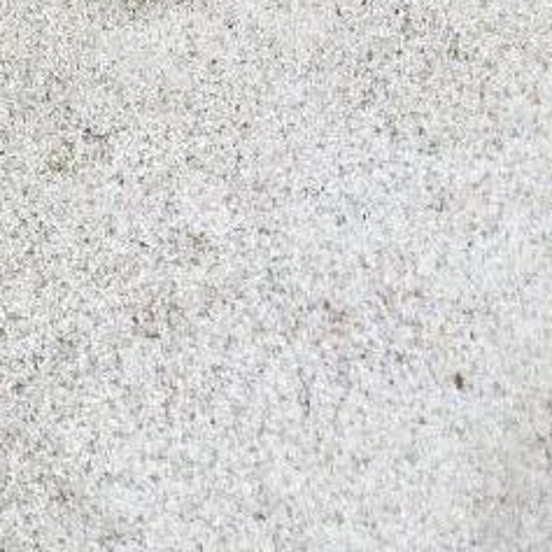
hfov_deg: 12.9
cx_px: 1055
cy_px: 1549
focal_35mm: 120
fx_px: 2165
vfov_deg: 10.9
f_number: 1.7
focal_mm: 6.3
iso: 200
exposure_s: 1/180
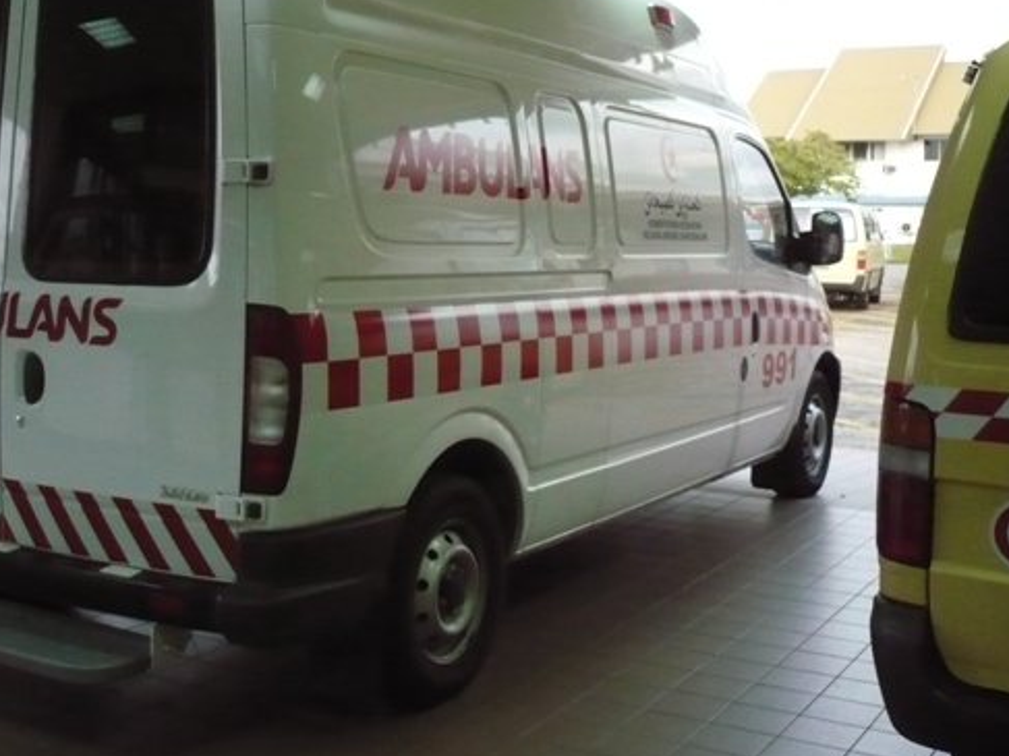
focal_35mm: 46
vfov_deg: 31.3
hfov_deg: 40.9
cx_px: 365
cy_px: 271
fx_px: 1340
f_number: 2.8
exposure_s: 1/125
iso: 640
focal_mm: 5.8
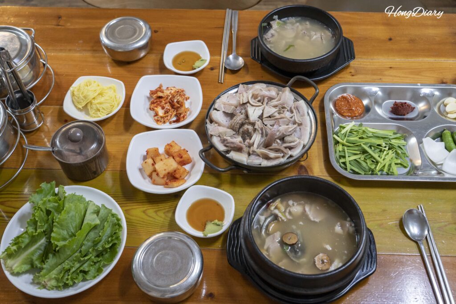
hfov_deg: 49.5
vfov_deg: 34.2
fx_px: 494
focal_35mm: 39
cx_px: 228
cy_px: 152
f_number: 5
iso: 2500
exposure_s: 1/160
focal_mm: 39
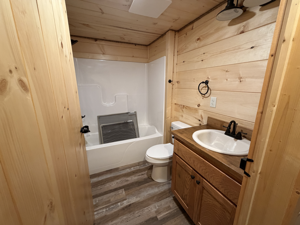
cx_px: 150
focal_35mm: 14
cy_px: 112
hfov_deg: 102.1
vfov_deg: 85.7
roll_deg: +0.3
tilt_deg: -13.2
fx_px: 121
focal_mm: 2.22
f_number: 2.2
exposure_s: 1/60
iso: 250
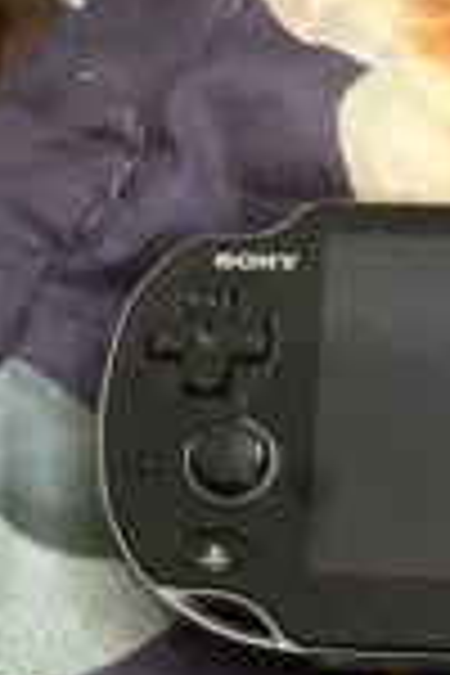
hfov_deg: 17.9
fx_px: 1350
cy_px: 846
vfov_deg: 24.9
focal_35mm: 72
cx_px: 562
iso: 640
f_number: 1.5
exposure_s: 1/31
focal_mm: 5.7
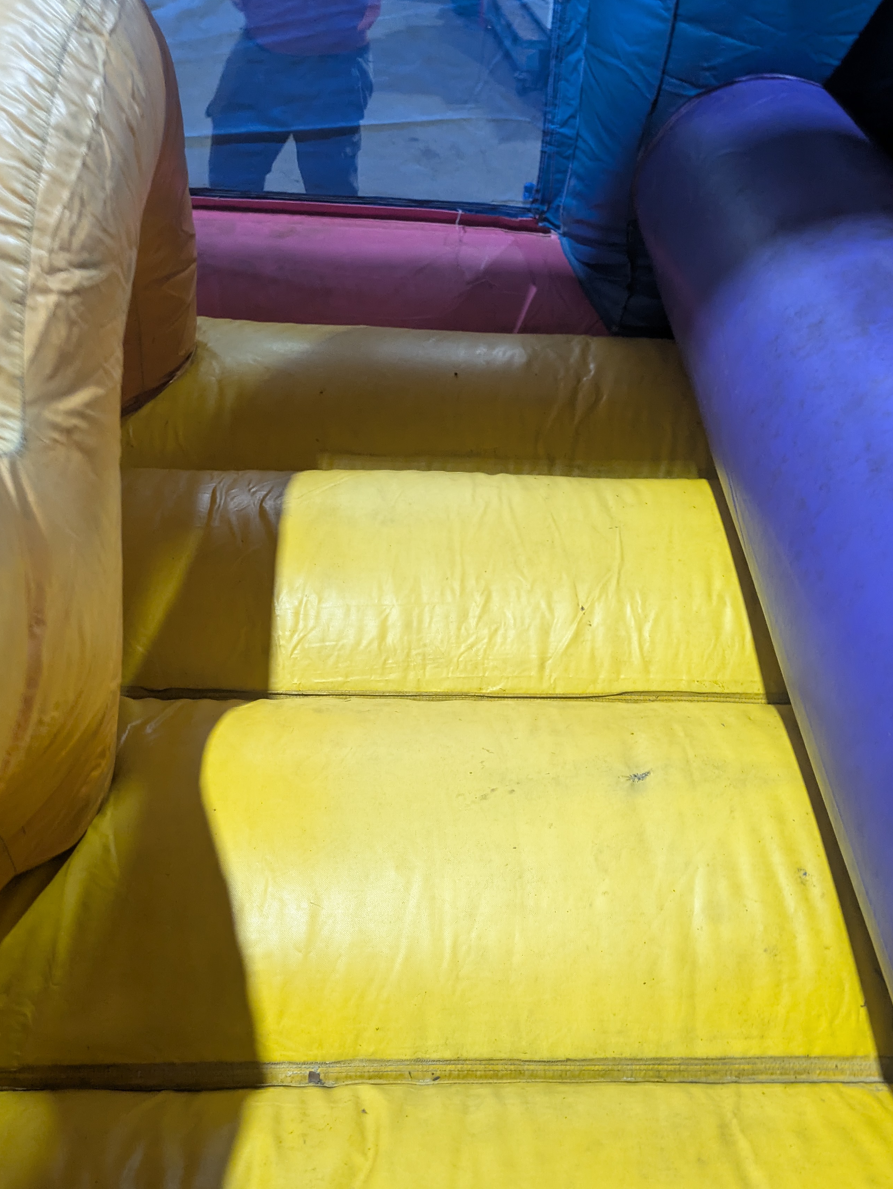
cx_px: 494
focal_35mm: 34
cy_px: 695
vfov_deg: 53.7
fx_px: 1169
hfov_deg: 41.8
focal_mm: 5.43
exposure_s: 1/33.3
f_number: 1.89
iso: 445
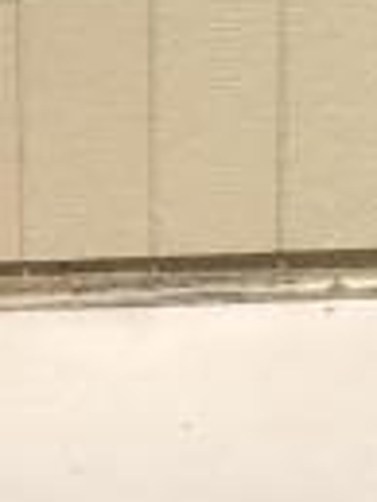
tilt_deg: -14.6
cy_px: -304
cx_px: 583
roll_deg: -2.3
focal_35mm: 167
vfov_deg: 11.2
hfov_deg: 8.7
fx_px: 2421
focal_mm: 3.99
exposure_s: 1/5650
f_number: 1.8
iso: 20
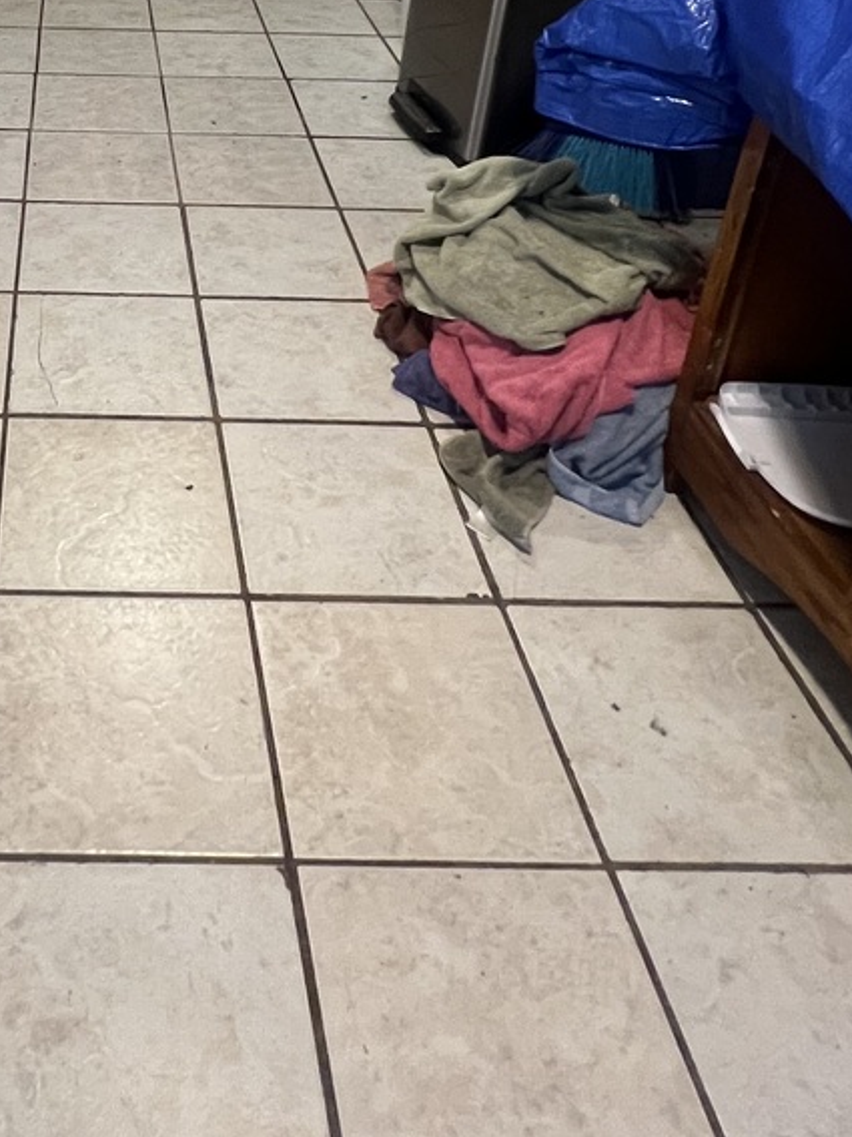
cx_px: 78
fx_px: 1083
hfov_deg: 39.7
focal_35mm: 33
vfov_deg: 47.4
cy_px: 38
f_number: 1.8
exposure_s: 1/60
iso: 400
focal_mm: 1.57
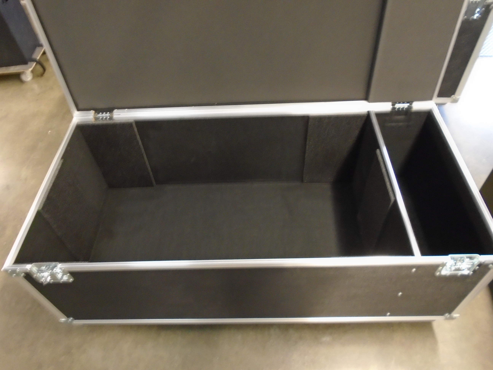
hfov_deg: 67.3
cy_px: 185
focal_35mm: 26
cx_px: 246
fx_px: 370
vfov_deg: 53.1
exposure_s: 1/4
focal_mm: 4.6
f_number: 3.2
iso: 400
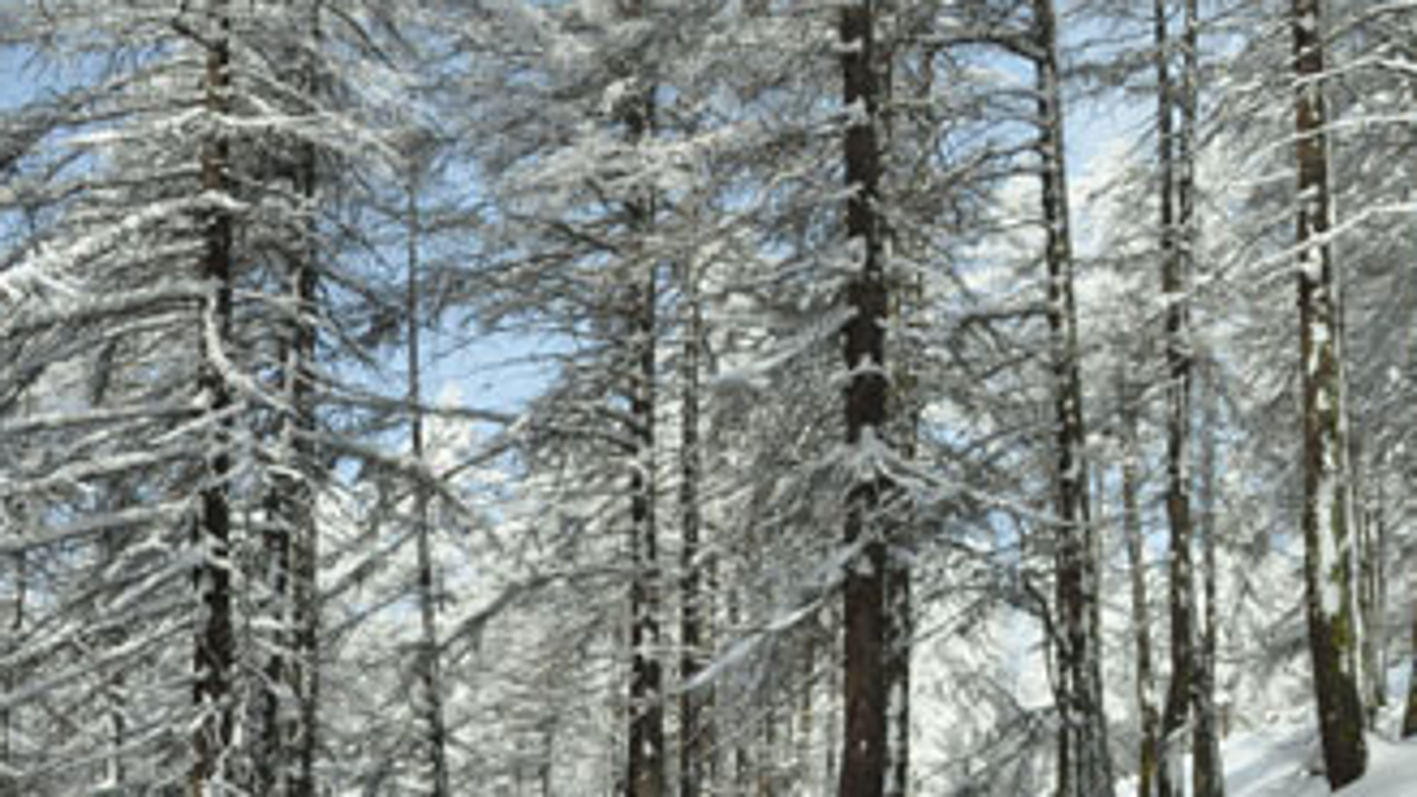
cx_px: 1124
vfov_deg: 19.2
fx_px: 2292
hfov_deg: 33.4
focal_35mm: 61
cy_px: 782
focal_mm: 16
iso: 400
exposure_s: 1/500
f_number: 11
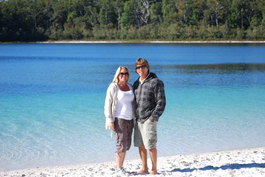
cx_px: 132
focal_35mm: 93
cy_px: 88
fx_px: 685
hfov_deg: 21.9
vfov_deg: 14.7
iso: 140
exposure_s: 1/500
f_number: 5.6
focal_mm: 62
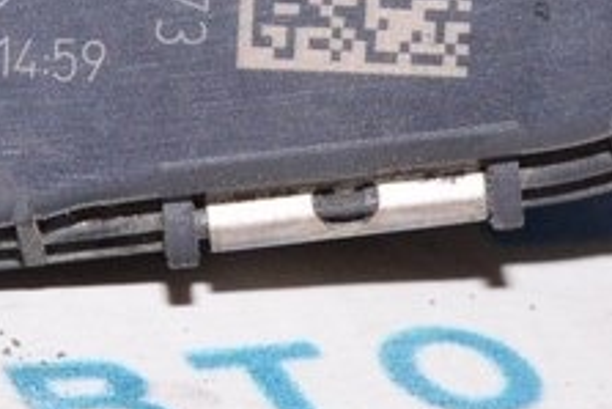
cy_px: -487
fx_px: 3742
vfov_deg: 6.0
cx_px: 16
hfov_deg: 9.3
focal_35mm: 220
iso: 1600
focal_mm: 32
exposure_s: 1/200
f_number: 8
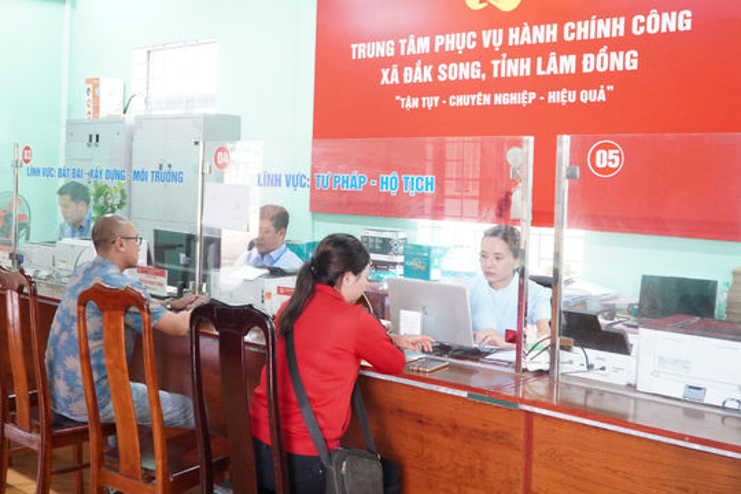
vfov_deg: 45.7
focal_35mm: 28
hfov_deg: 64.6
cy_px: 247
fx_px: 587
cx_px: 370
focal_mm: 19
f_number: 6.3
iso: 2000
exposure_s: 1/40
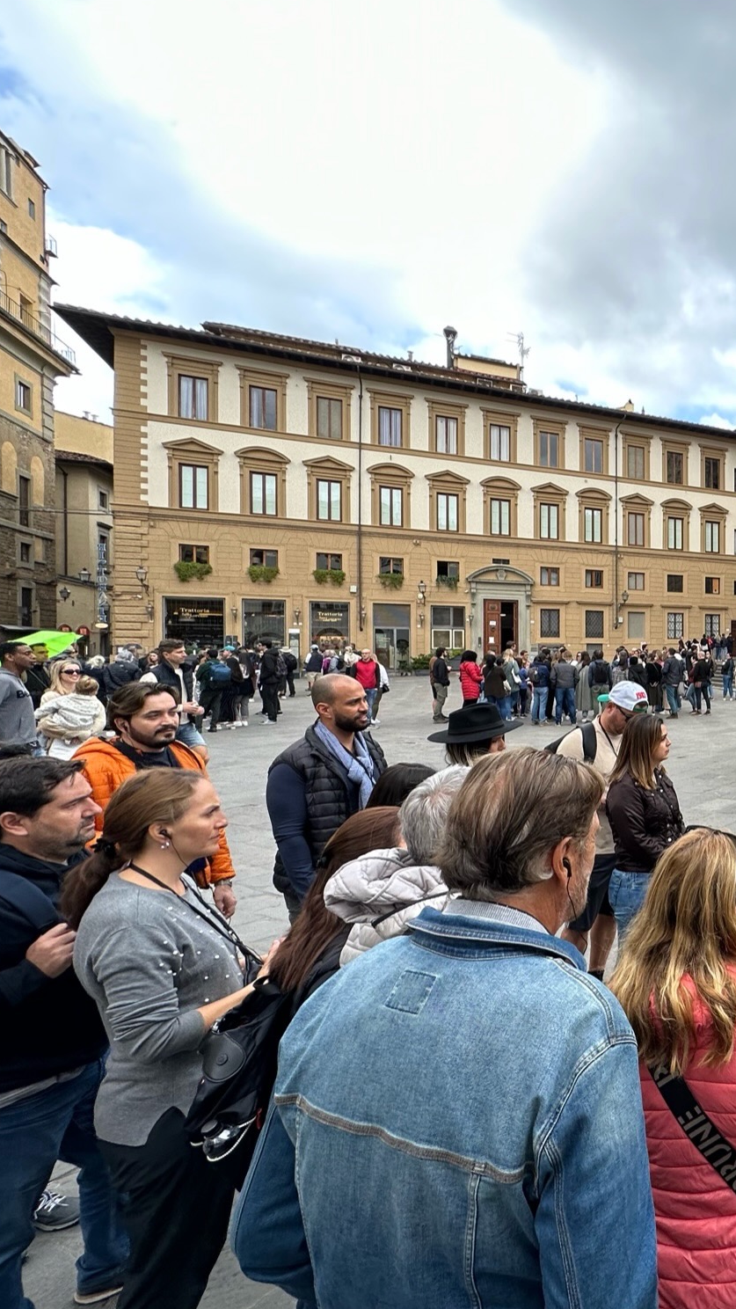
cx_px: 860
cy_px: 662
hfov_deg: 40.1
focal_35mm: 21
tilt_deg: -0.8
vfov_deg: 83.8
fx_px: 729
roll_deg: -0.5
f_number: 2.2
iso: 40
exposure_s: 1/304
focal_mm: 2.22
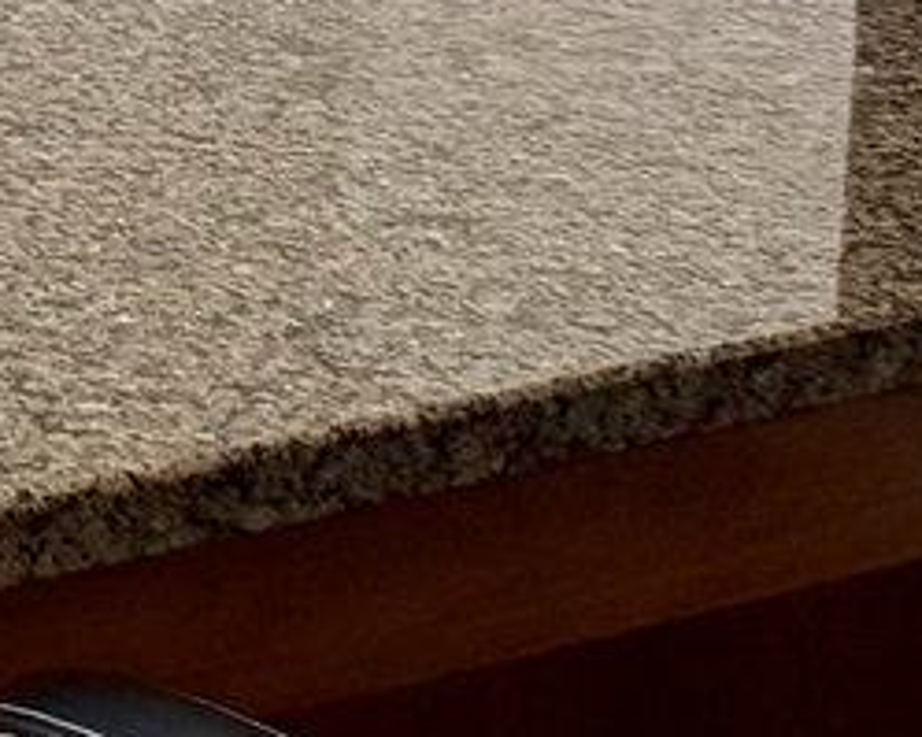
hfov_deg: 9.8
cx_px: -215
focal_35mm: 193
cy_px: -526
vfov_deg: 7.8
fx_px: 5264
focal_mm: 6.76
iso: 800
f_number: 1.78
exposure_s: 1/60
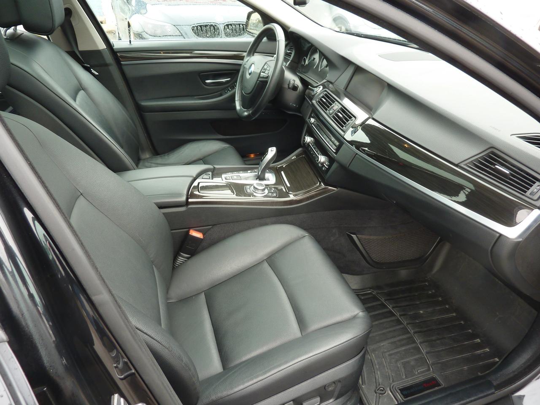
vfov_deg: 54.9
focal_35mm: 25
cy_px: 202
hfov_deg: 69.4
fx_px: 390
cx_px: 270
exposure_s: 1/40
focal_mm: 4.1
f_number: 3.3
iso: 80
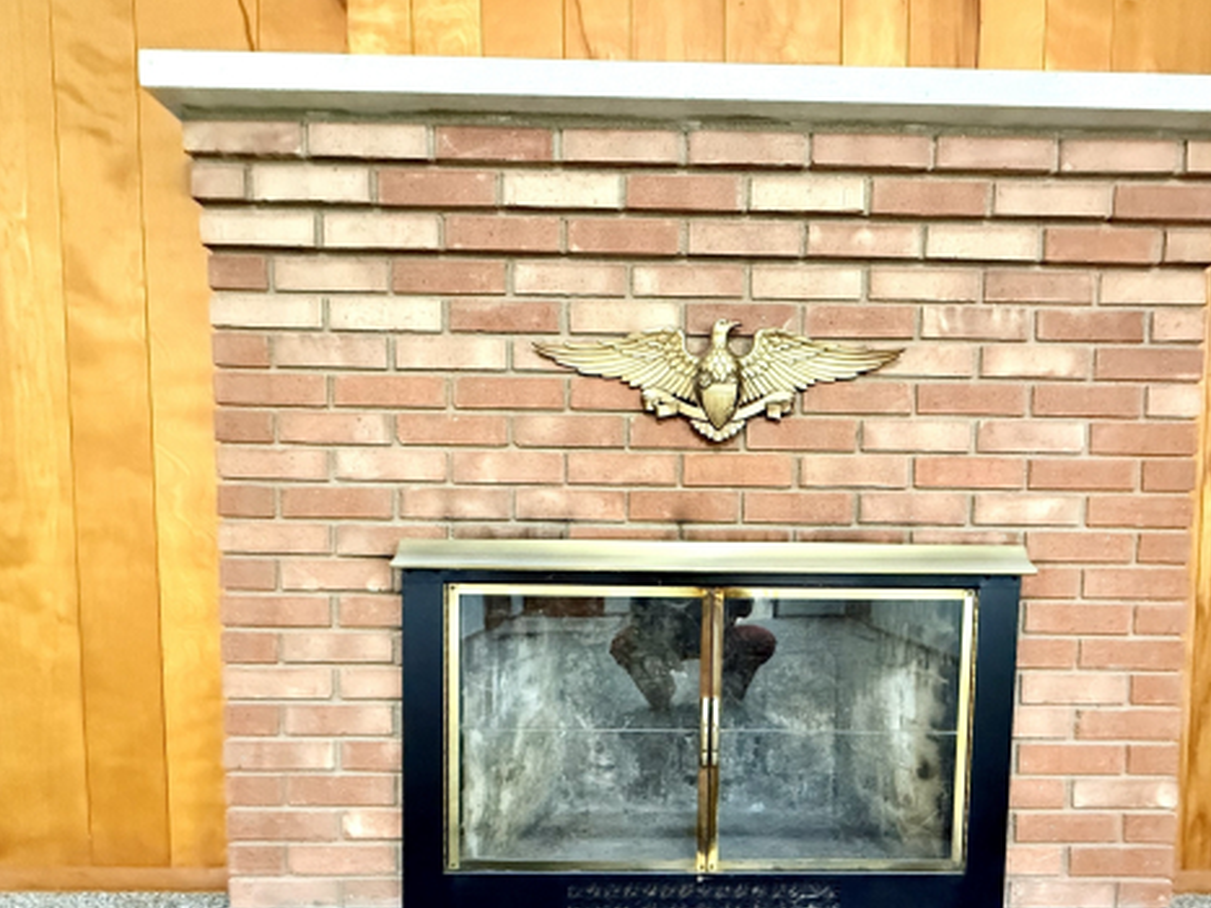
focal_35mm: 20
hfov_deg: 81.3
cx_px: 691
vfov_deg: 64.4
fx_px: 699
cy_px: 597
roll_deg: -0.5
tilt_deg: -2.7
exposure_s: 1/60
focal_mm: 2.22
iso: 1000
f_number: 2.2
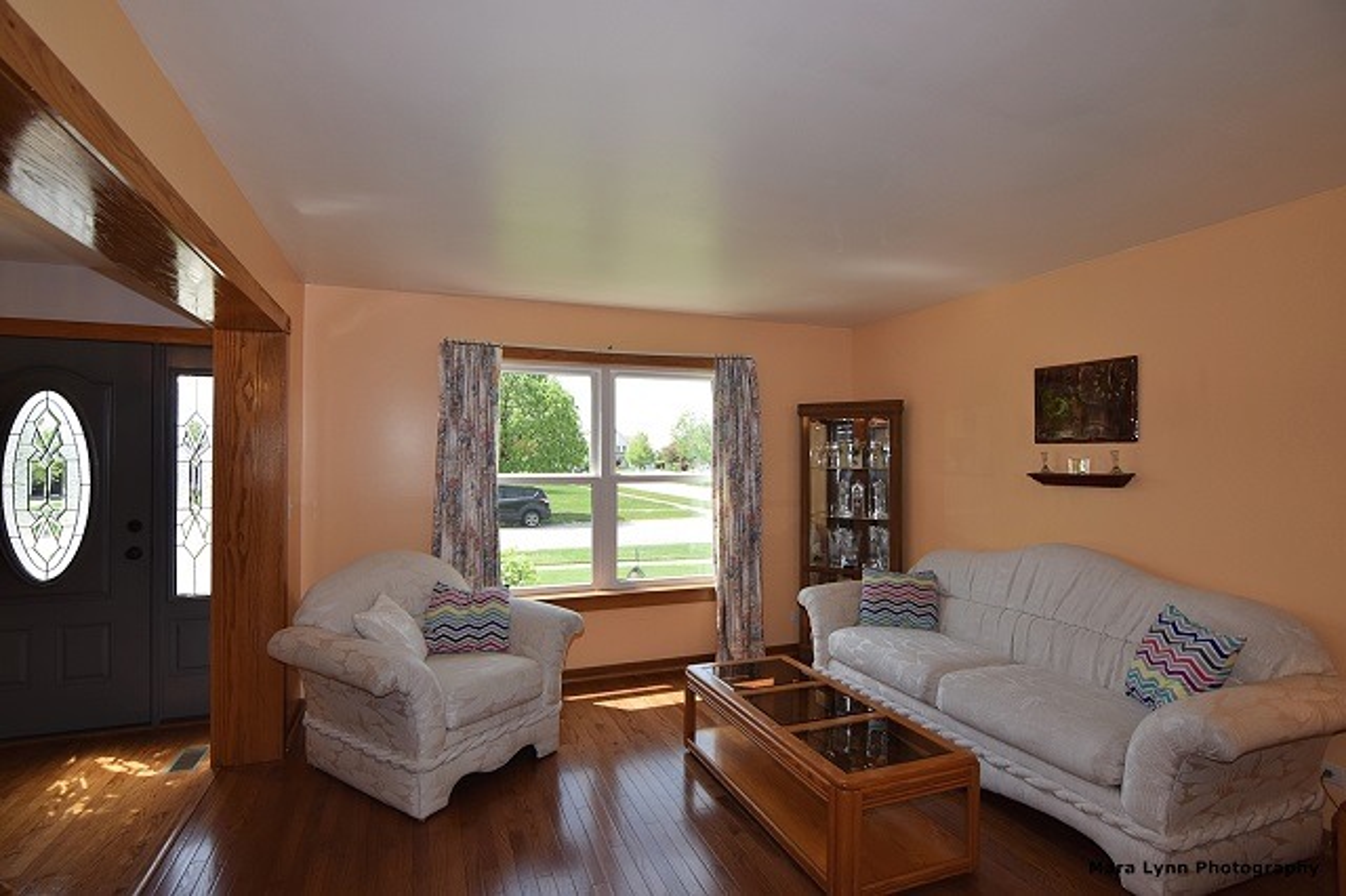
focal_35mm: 16
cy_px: 448
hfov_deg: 95.0
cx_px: 673
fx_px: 617
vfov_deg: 72.0
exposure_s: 1/125
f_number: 5.6
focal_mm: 11
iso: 180
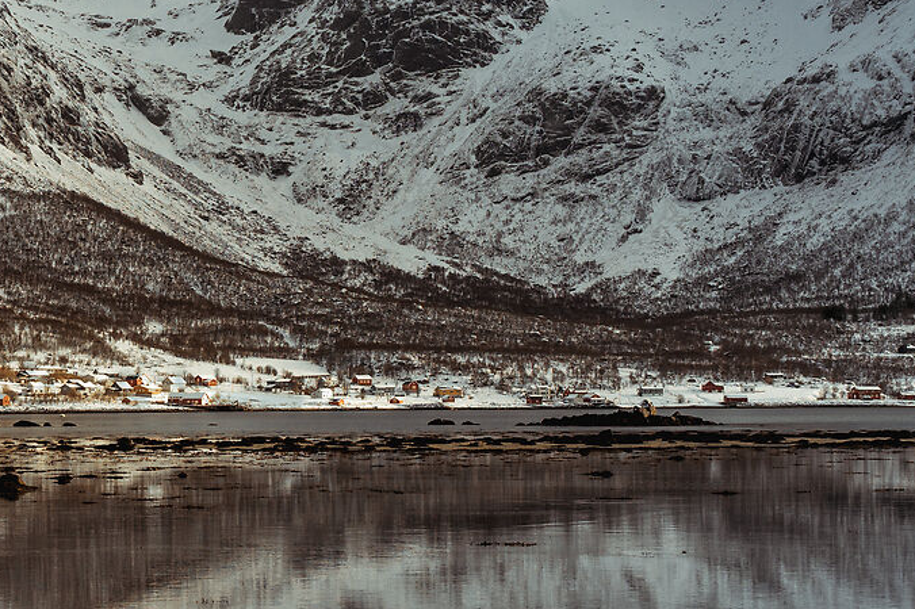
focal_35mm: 103
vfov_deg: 13.3
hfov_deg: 19.4
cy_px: 341
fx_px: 2617
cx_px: 37
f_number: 7.1
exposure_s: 1/500
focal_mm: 29
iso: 100
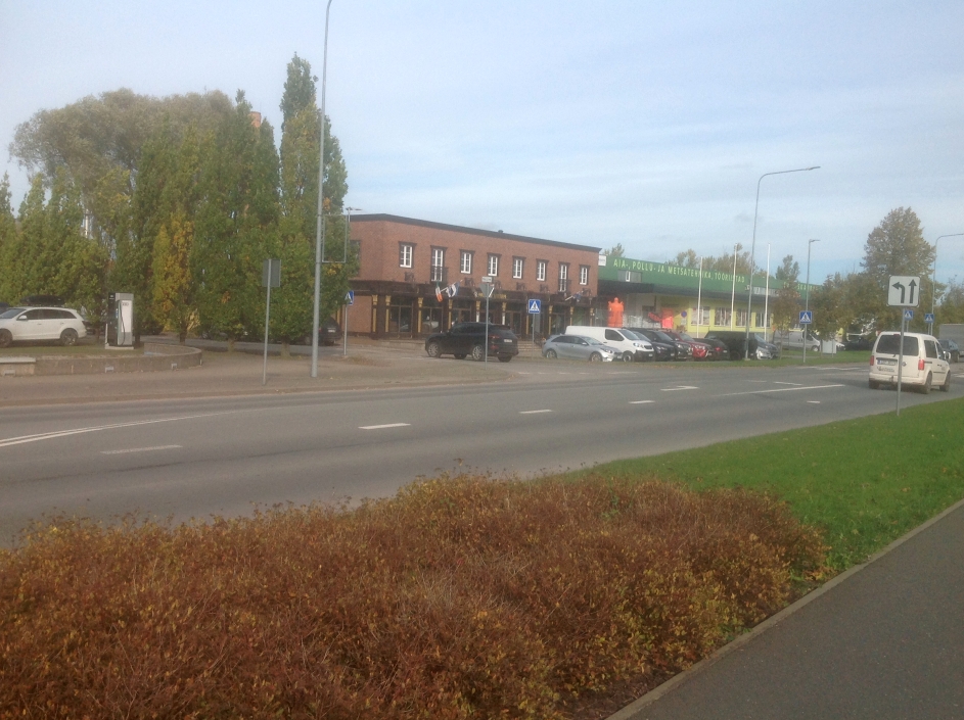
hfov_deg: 49.0
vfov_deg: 37.6
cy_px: 358
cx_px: 499
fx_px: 1057
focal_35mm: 38
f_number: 2.4
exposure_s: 1/1439
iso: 50
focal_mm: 4.28
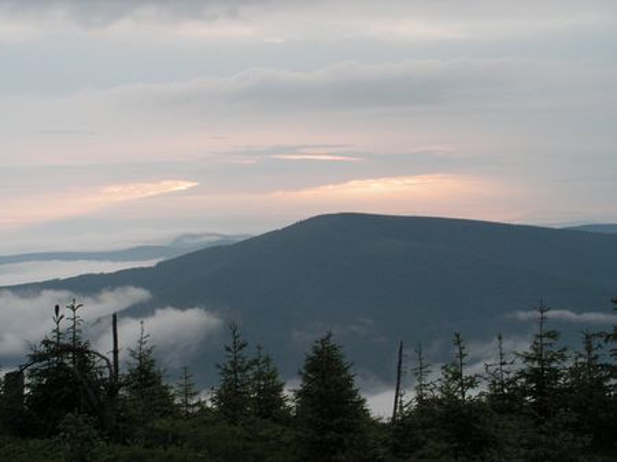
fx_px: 1051
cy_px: 231
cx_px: 308
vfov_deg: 24.8
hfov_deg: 32.7
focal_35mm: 59
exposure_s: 1/30
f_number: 8
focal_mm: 9.9
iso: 100
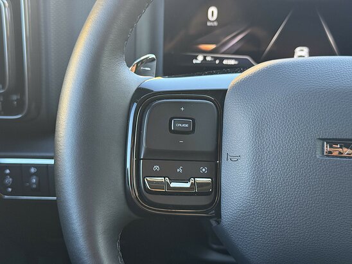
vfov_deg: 30.2
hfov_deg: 39.7
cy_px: 132
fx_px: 488
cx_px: 176
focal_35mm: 48
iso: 125
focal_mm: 6.76
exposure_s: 1/71
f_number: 1.78
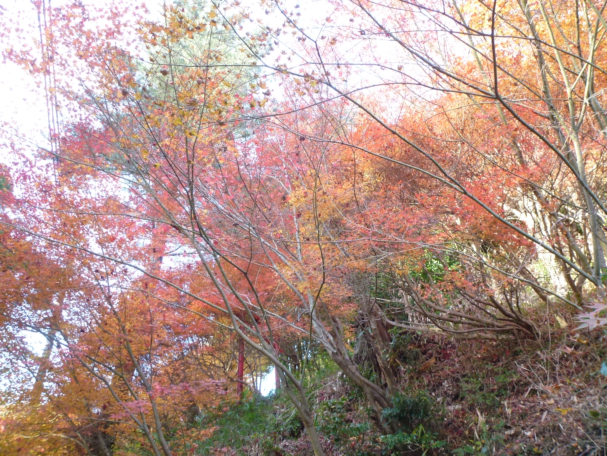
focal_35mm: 30
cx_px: 304
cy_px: 228
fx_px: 526
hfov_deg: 60.0
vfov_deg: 46.8
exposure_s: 1/50
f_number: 3.5
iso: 200
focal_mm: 5.4
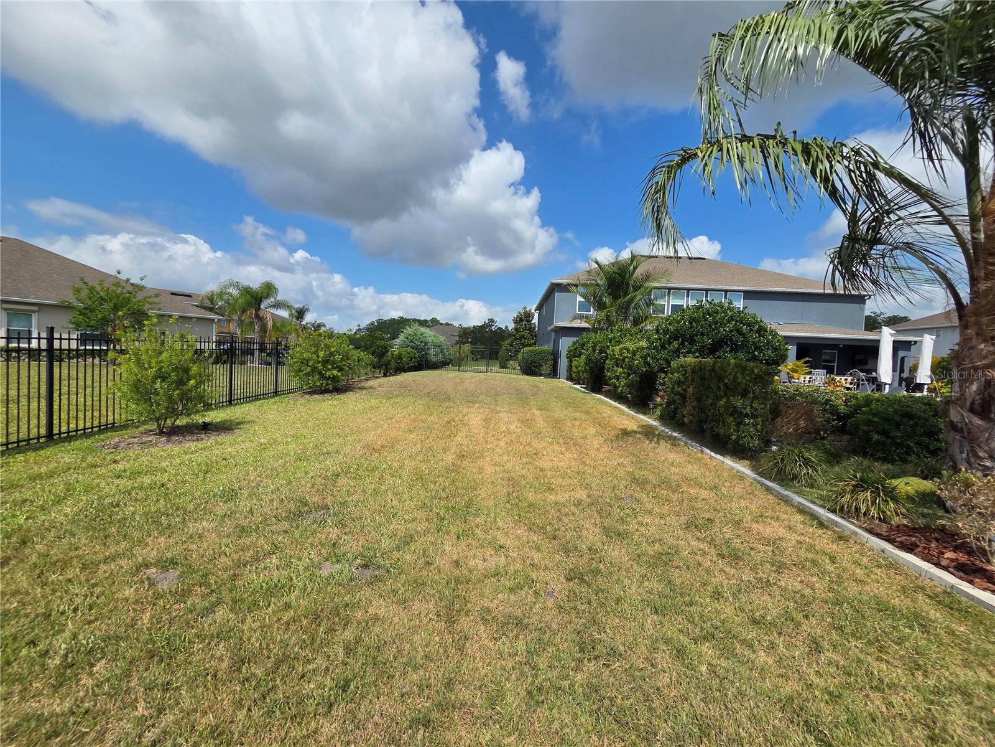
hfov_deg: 106.2
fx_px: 374
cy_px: 374
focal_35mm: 13
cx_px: 498
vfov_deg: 89.9
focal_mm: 2.2
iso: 50
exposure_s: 1/3109
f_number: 2.2
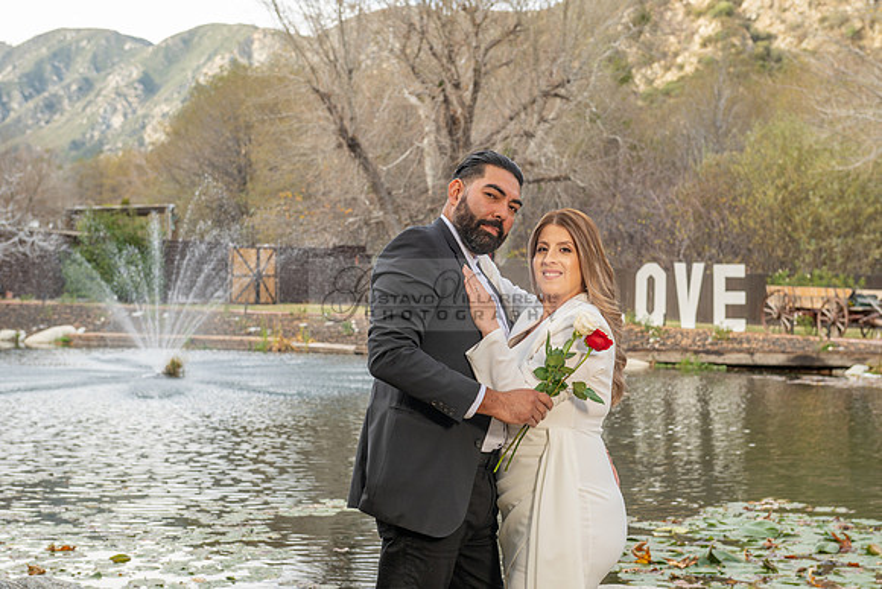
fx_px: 1464
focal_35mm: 60
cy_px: 314
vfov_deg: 22.7
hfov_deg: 33.5
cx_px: 470
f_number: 5.6
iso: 200
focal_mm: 56
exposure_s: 1/125
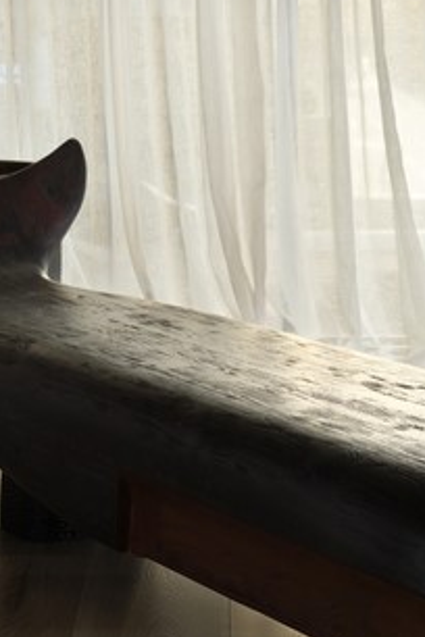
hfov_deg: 12.5
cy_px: 4
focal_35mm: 110
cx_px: 234
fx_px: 1948
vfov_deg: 18.1
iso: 1000
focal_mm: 45
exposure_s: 1/125
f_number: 8
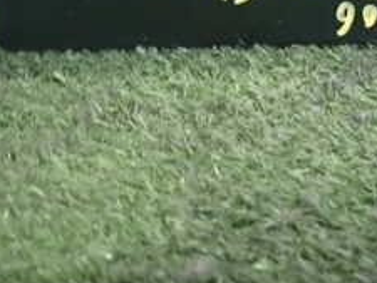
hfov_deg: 24.0
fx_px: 872
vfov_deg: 17.7
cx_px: 298
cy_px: -45
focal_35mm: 80
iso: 640
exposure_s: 1/30
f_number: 2.3
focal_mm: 5.4
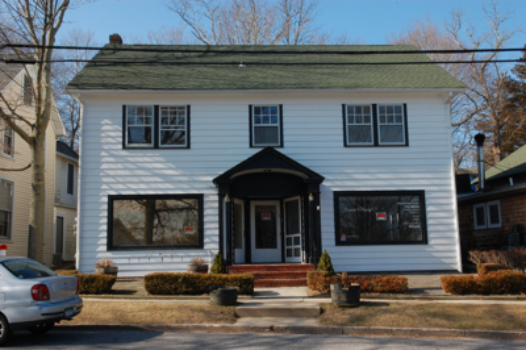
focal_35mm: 39
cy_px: 175
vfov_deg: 34.2
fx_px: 569
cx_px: 263
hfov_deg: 49.6
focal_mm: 26
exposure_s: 1/60
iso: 450
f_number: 22
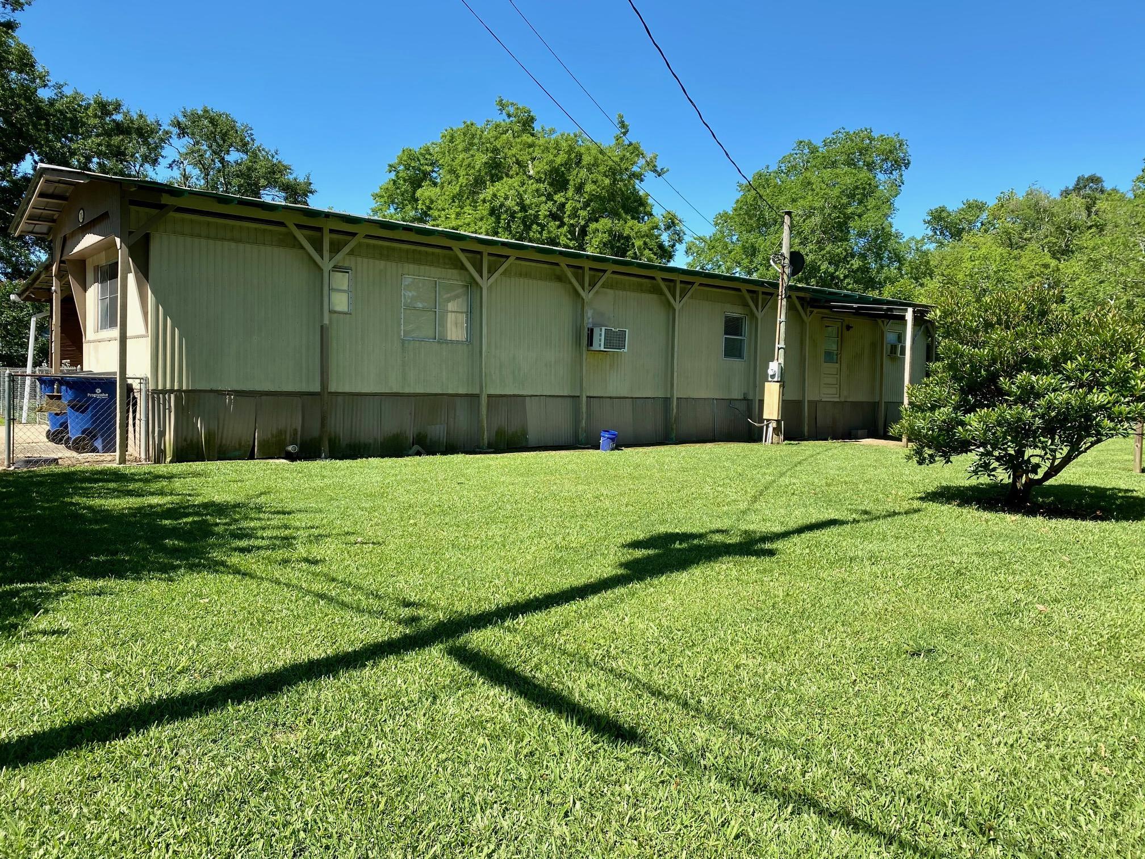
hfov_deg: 67.3
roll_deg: -2.2
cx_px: 572
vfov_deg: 53.1
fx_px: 860
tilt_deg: -2.8
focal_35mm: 26
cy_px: 430
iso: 32
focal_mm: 4.25
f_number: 1.8
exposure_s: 1/1464
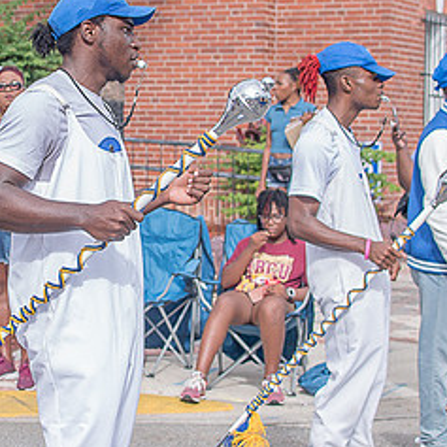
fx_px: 1578
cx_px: 34
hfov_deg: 15.9
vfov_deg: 16.1
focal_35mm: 108
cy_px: 174
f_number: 4
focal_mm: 35
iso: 100
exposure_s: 1/500
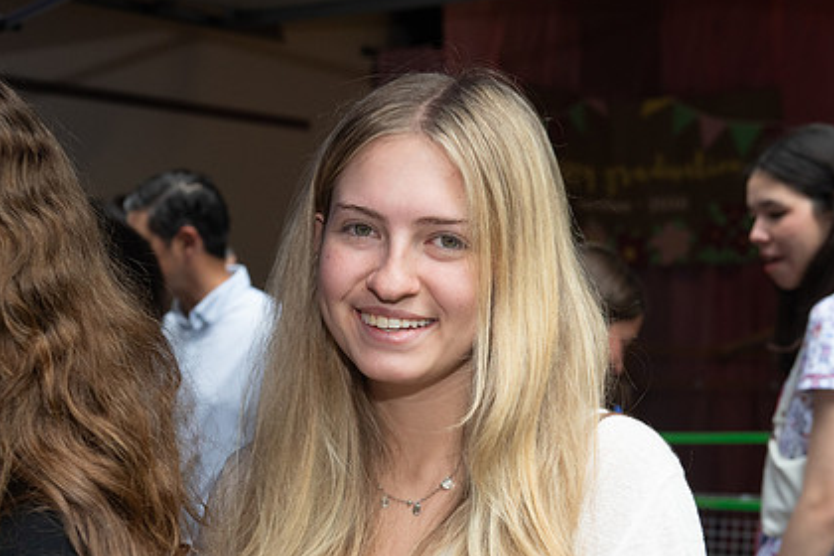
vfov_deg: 17.9
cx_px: 397
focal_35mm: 76
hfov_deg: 26.6
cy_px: 372
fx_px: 1761
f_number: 6.3
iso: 2000
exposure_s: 1/640
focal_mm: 55
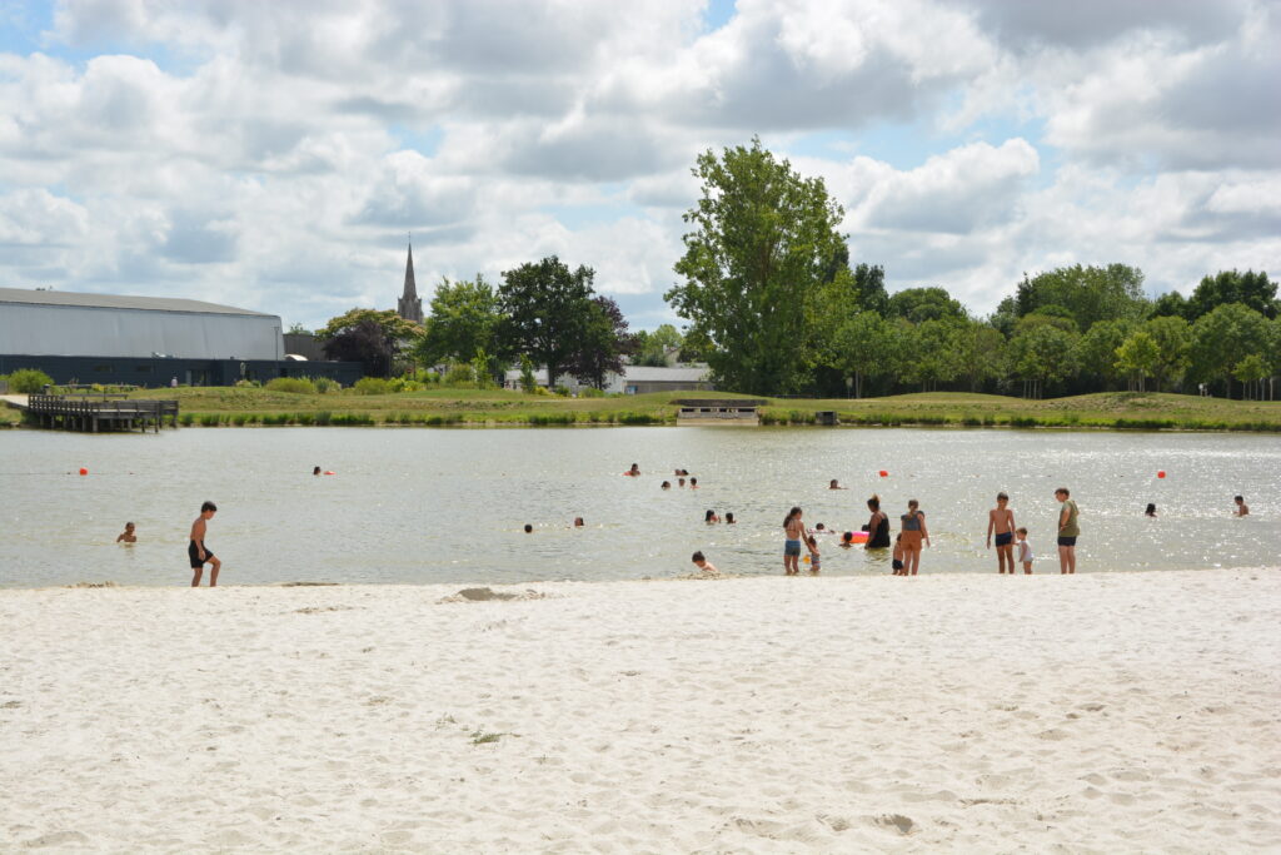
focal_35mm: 63
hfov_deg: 31.9
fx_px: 2242
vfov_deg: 21.6
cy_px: 428
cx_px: 640
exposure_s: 1/400
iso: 100
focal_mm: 42
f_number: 10
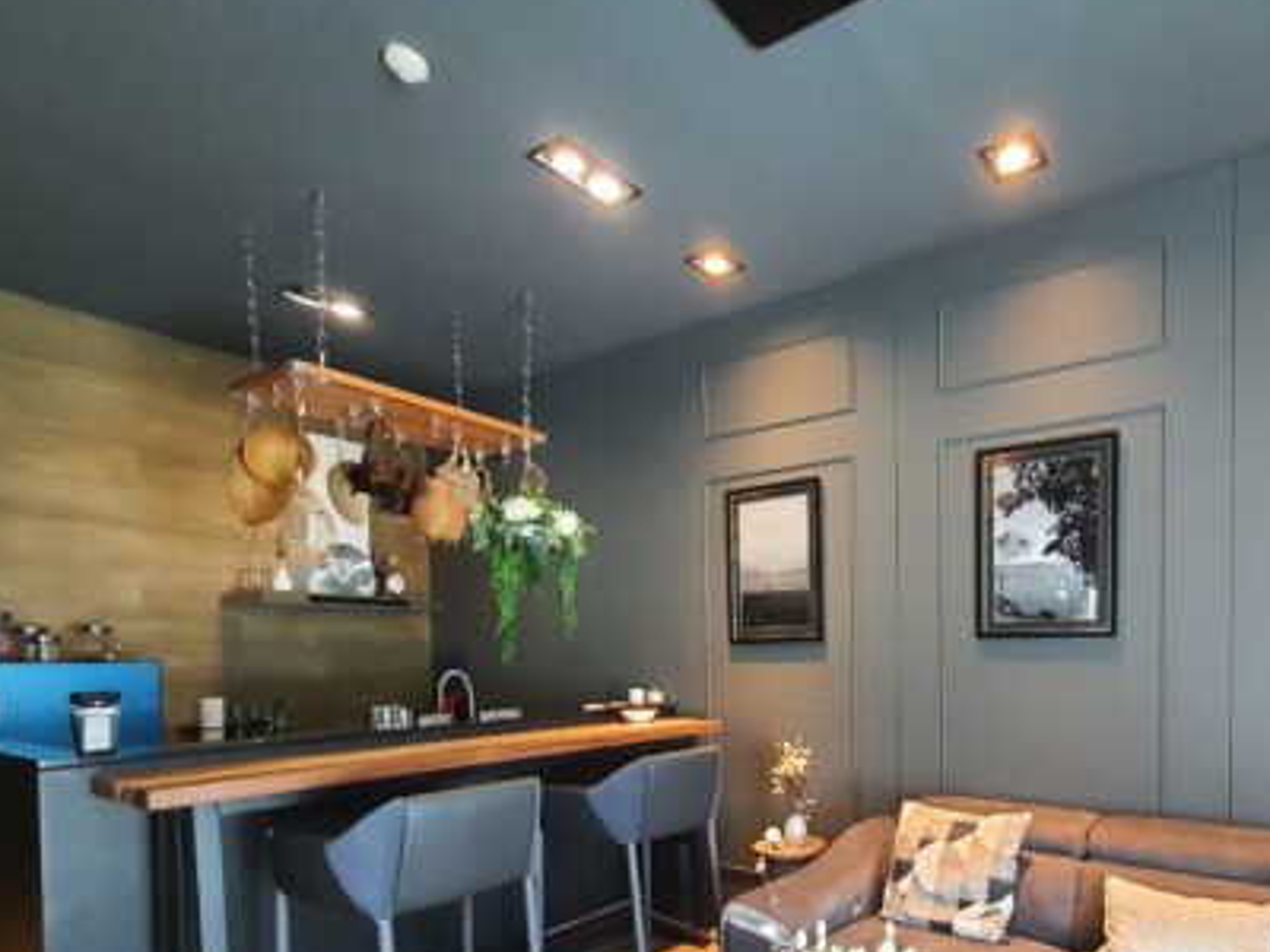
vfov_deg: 65.7
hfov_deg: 80.4
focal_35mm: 19
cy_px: 676
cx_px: 895
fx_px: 697
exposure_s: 1/33
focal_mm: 1.74
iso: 400
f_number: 2.2
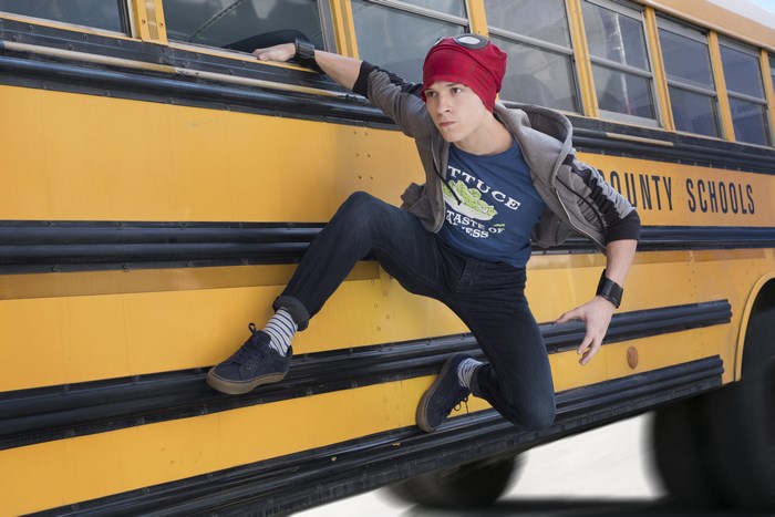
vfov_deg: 28.1
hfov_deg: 41.1
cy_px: 258
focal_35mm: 48
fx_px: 1033
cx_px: 388
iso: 640
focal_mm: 32.1
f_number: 5
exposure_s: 1/400
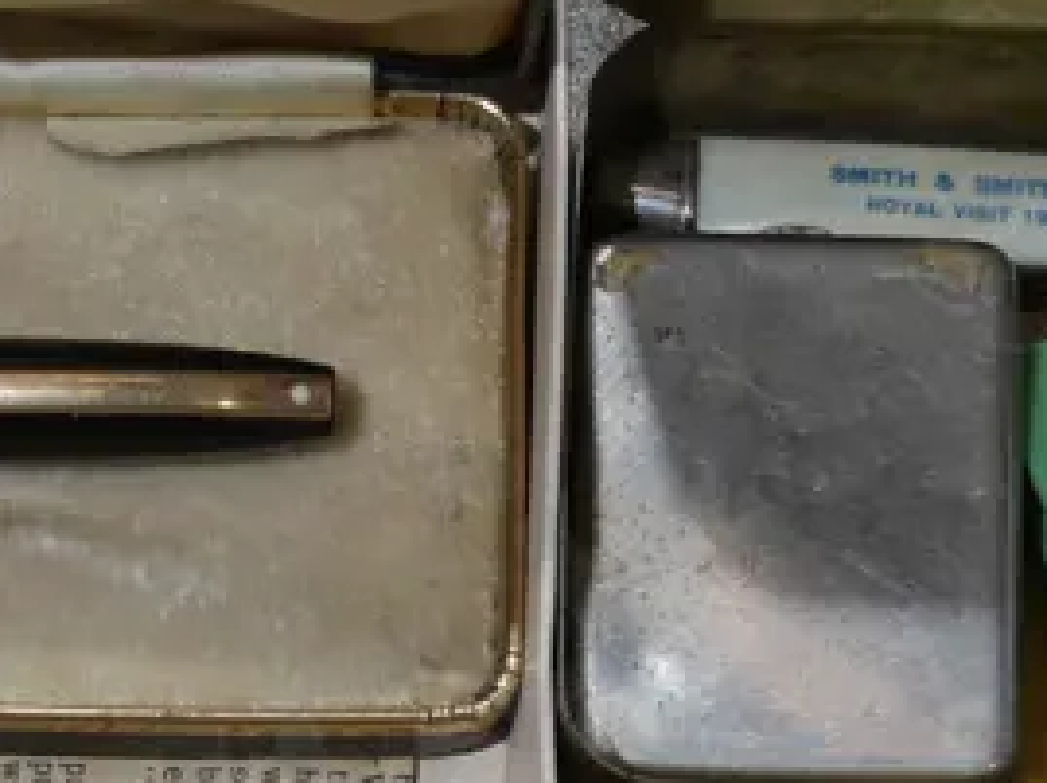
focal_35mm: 183
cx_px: 234
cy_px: 841
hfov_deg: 10.8
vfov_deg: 8.0
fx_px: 5528
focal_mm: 24
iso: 250
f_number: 5.2
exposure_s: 1/60
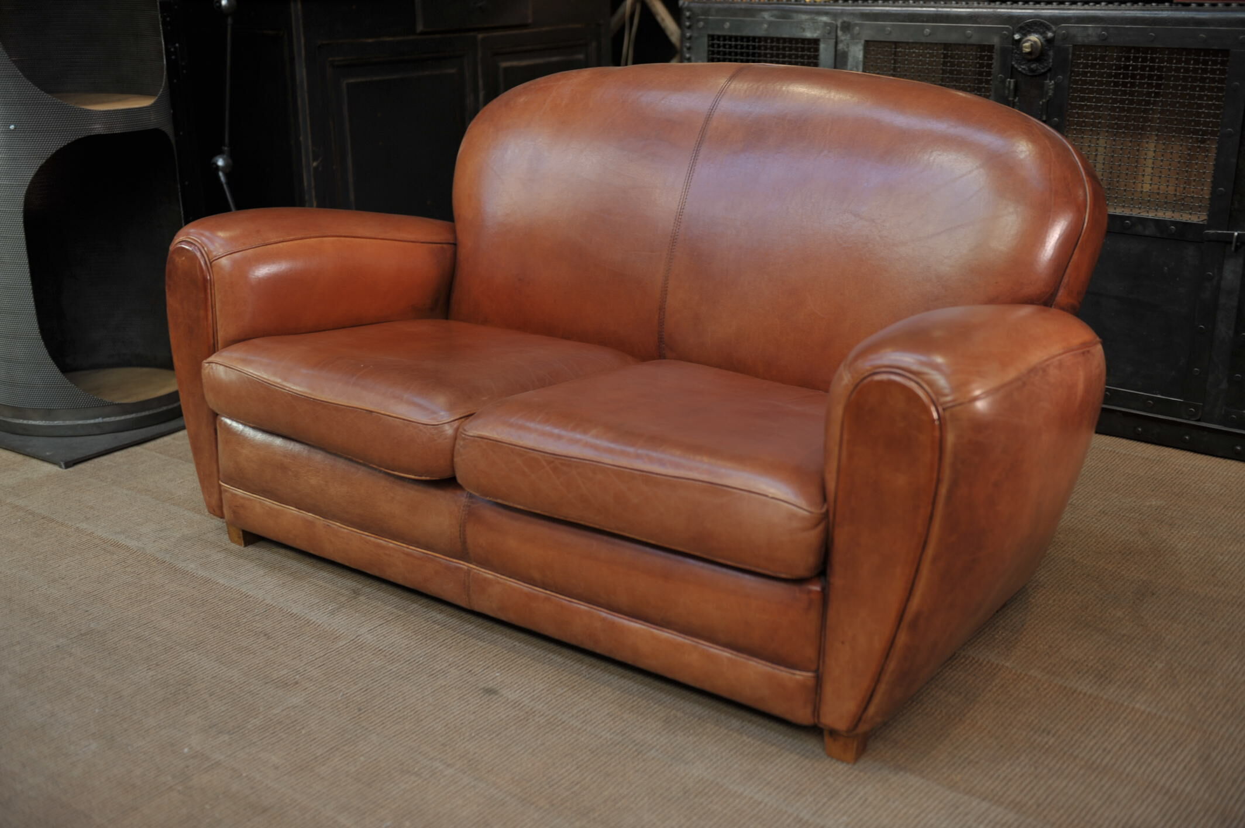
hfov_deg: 46.4
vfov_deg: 31.9
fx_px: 1452
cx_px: 622
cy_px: 414
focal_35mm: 42
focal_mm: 42
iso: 250
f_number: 2.8
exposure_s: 1/50
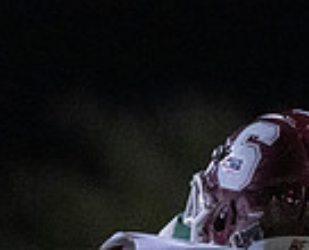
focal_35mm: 1046
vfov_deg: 1.5
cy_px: 309
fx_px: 9607
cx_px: 733
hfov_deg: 1.8
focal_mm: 176
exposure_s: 1/1250
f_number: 2.8
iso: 10000
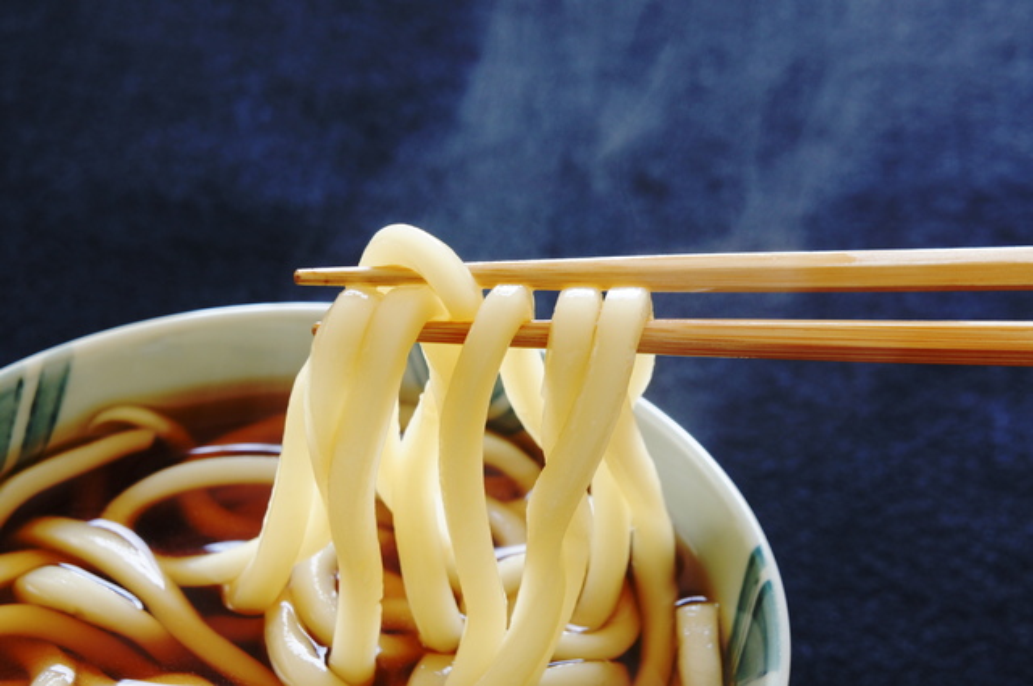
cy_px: 343
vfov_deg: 16.5
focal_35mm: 82
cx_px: 516
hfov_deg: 24.6
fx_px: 2364
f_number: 9
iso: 200
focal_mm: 55
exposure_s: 1/8
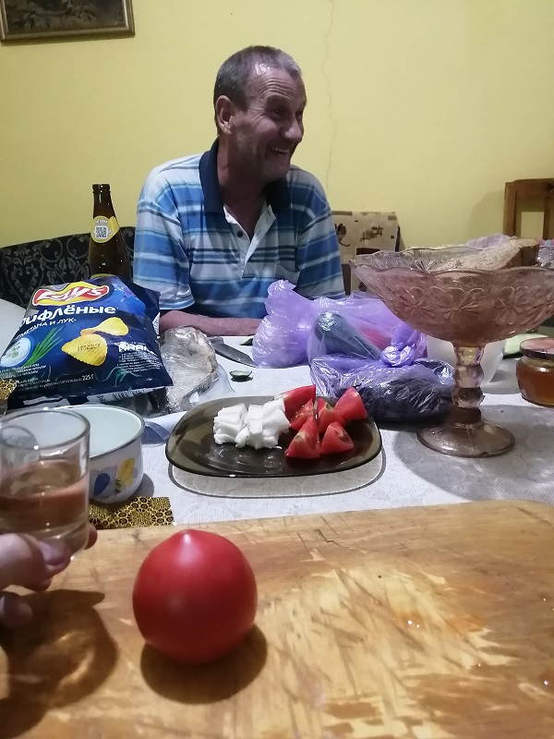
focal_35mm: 27
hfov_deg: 51.4
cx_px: 277
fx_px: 576
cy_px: 370
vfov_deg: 65.3
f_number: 1.8
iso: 400
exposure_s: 1/33.3
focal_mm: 3.62
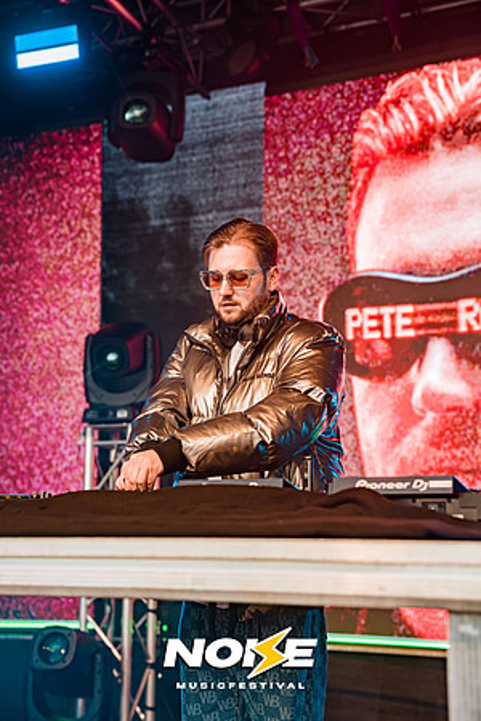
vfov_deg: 34.5
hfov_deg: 23.4
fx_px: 1162
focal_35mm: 58
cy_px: 360
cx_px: 240
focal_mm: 58
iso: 250
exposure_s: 1/160
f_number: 3.2
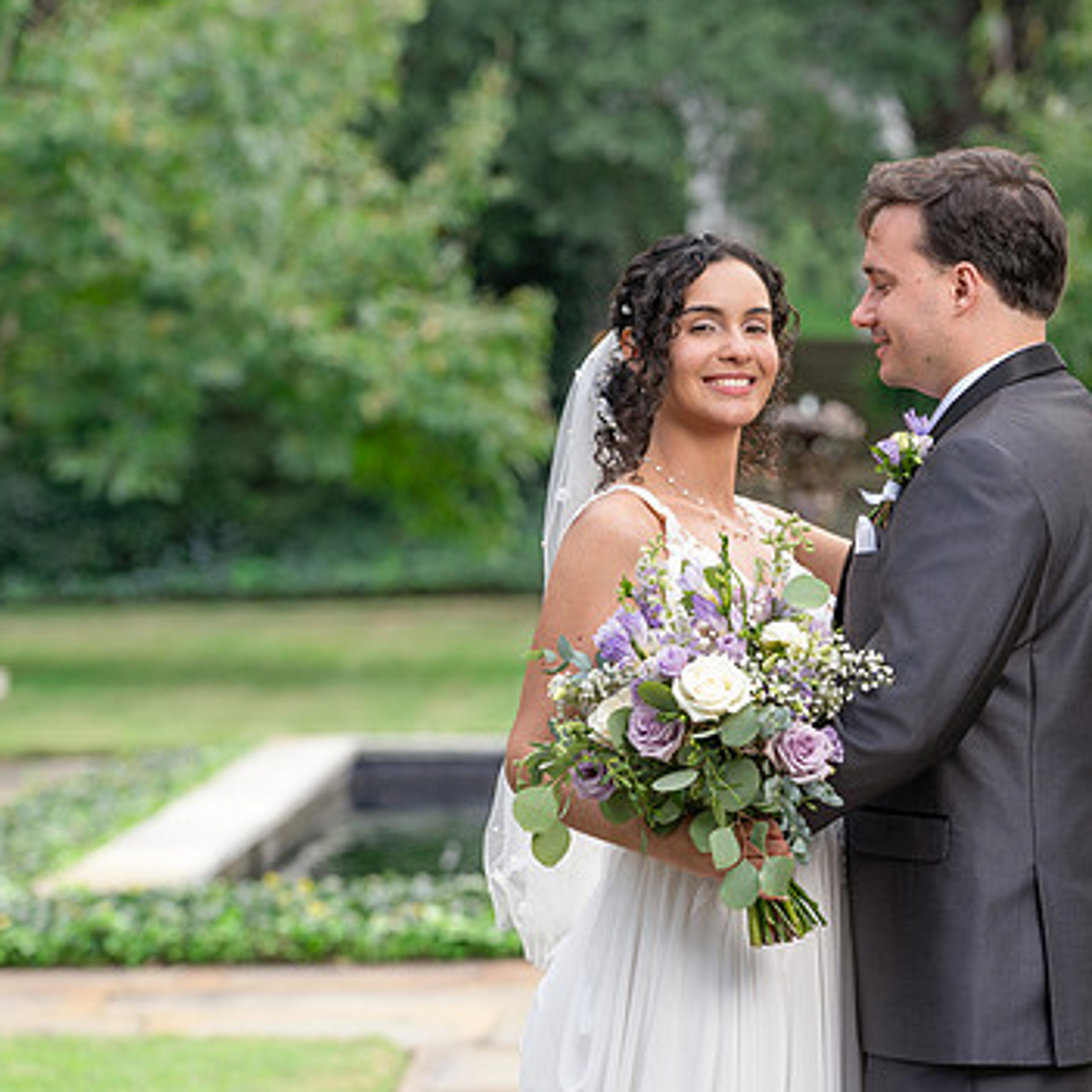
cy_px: 534
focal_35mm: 161
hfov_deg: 10.8
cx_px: 843
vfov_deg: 10.9
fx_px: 5741
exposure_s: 1/200
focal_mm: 114.6
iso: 200
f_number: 4
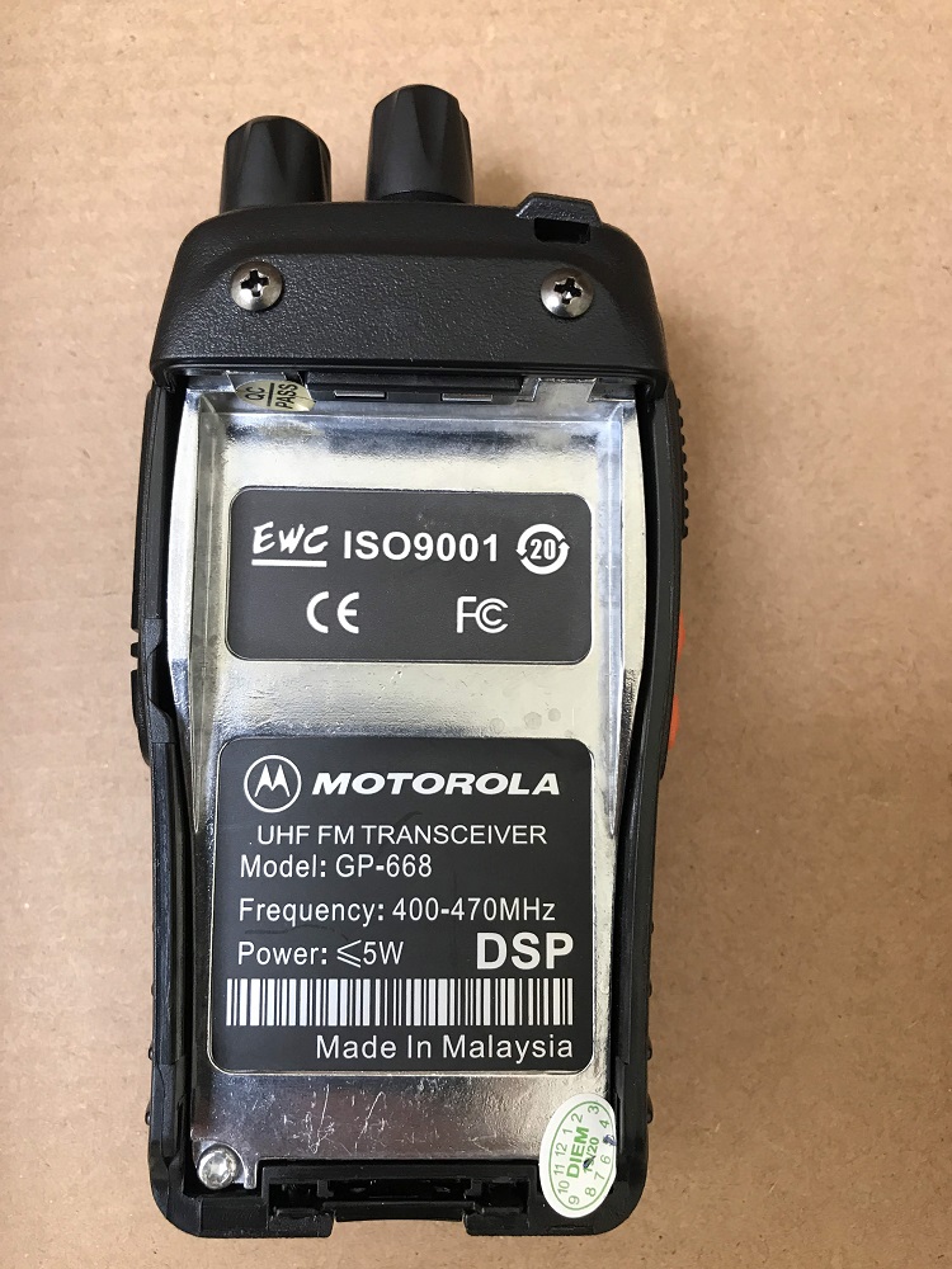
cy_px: 634
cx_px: 476
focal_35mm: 28
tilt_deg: -83.6
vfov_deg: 63.4
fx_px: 1027
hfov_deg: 49.7
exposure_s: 1/33
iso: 32
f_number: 1.8
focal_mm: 3.99
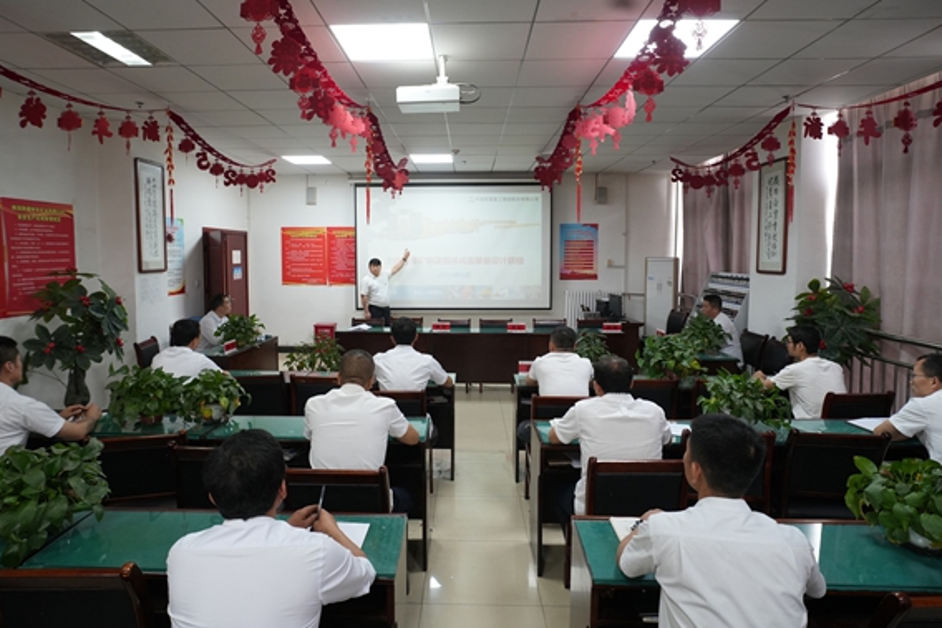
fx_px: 497
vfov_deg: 64.6
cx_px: 469
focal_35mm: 19
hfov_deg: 86.9
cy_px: 307
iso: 1600
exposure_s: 1/80
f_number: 4.5
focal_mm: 18
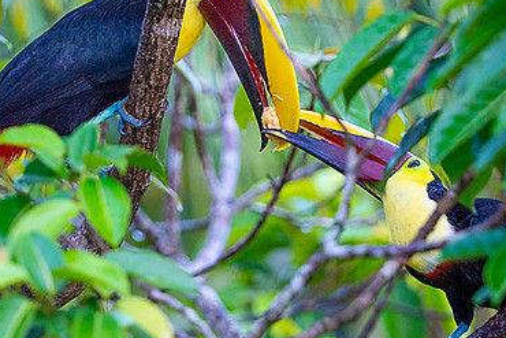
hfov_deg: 2.9
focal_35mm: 708
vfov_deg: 1.9
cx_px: 176
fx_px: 9955
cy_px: 171
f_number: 4
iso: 800
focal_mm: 240
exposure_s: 1/800
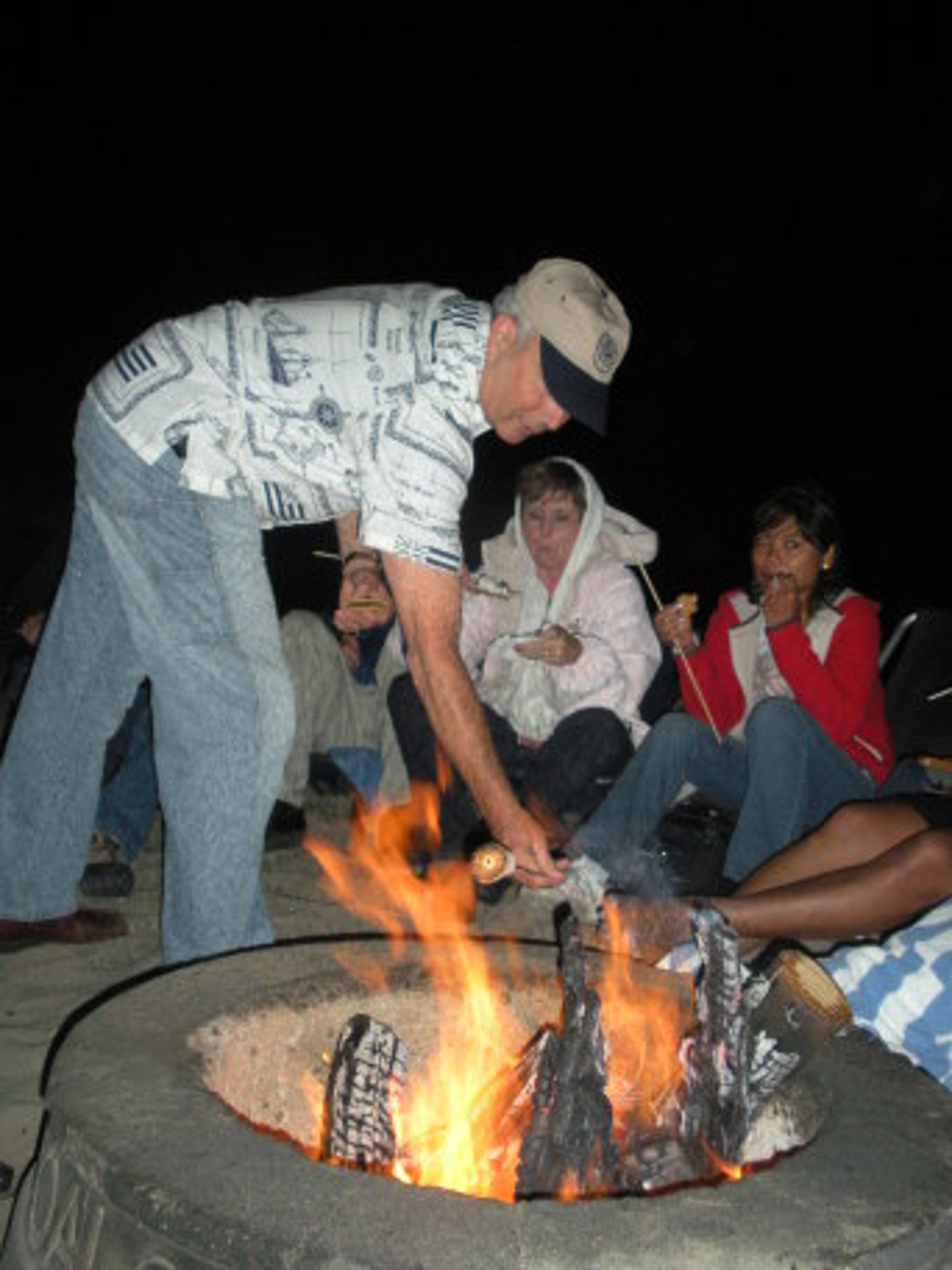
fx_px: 1320
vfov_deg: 51.4
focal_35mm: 36
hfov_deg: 39.7
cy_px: 635
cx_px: 476
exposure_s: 1/60
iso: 259
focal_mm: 6.3
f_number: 3.5
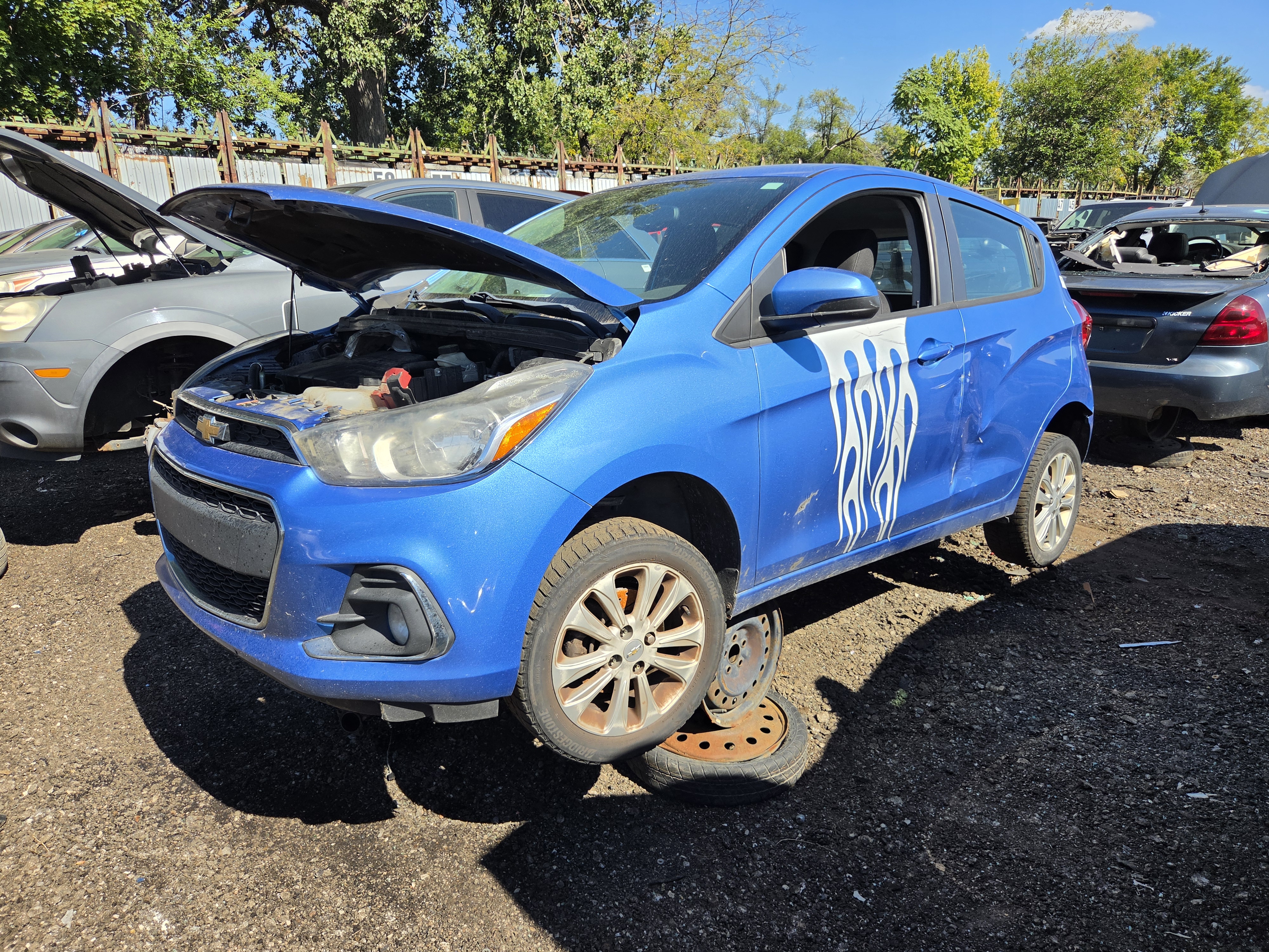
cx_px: 634
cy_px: 476
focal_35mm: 23
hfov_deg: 73.9
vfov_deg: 58.9
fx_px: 843
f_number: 1.8
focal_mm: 5.4
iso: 80
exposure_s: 1/3819
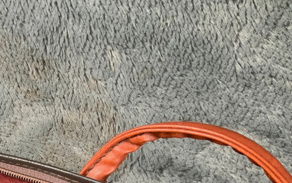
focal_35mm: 90
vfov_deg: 13.3
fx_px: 716
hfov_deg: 20.6
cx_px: -109
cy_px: 312
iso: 64
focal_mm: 3
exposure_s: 1/78
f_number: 1.8
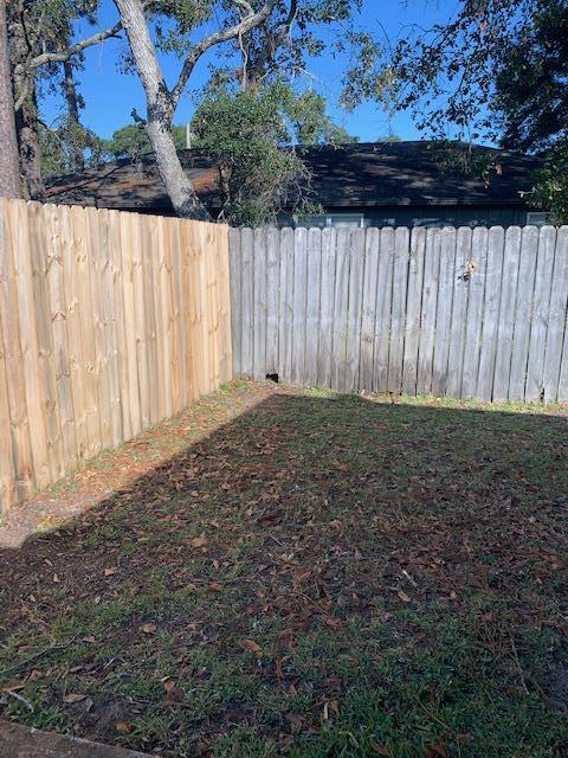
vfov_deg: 67.3
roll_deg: -1.5
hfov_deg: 53.1
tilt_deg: -12.4
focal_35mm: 26
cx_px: 284
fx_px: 569
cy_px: 379
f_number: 1.8
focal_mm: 4.25
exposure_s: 1/1634
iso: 25
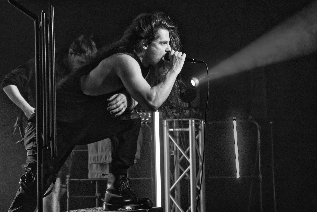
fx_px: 793
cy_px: 106
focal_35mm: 90
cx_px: 158
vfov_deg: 15.2
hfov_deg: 22.6
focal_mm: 60
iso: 1250
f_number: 2.8
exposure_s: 1/80
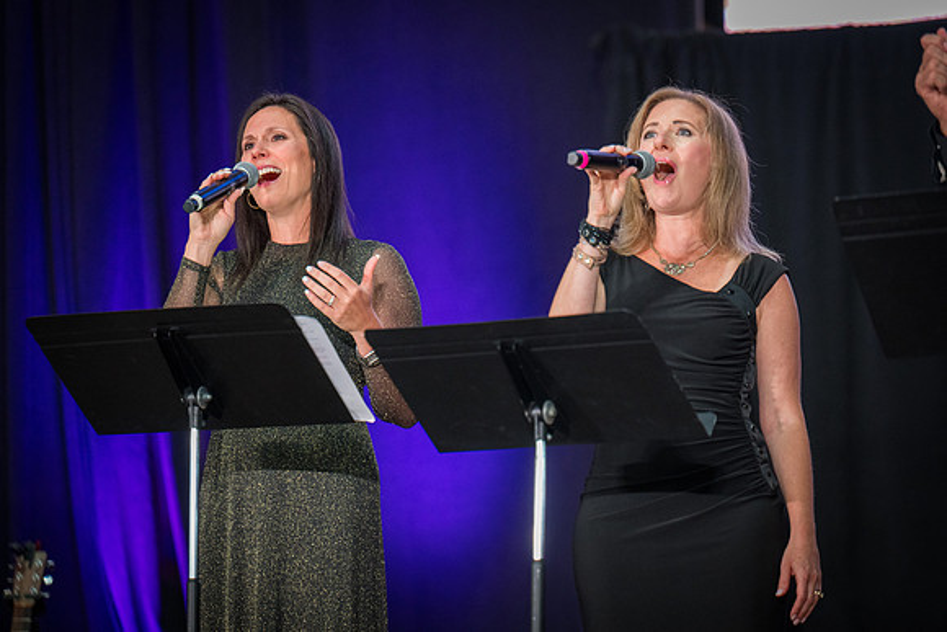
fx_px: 4908
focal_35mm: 187
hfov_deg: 11.0
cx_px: 504
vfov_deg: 7.4
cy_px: 332
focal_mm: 160
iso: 1600
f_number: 2.8
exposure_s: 1/90
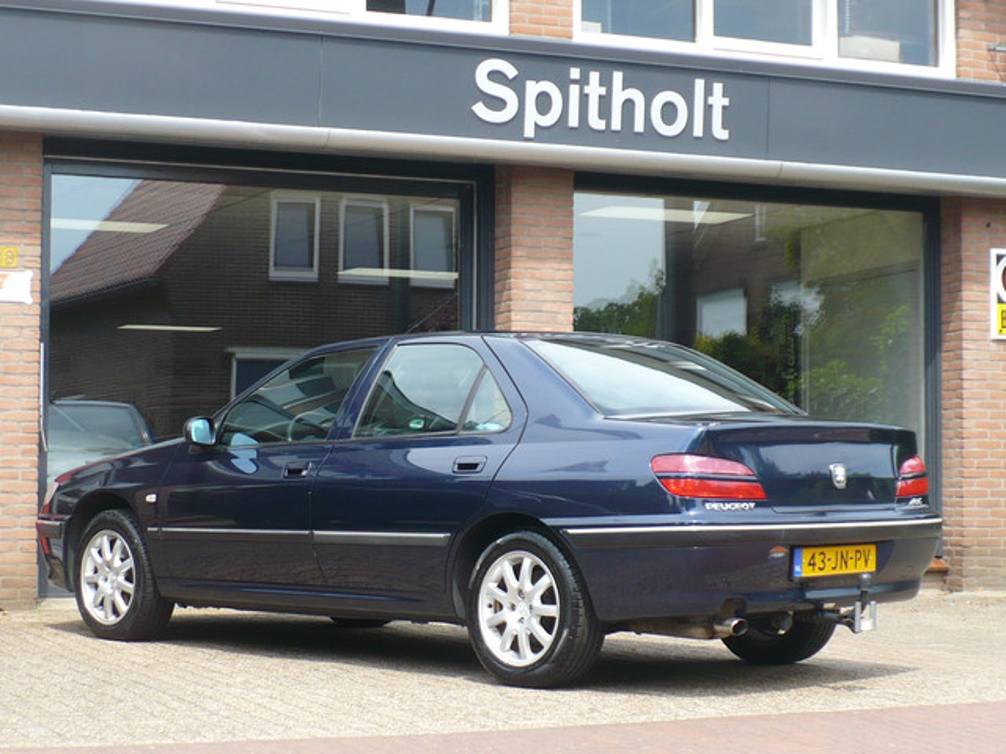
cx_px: 503
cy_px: 377
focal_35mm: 80
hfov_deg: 24.4
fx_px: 2325
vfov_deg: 18.4
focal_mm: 8.9
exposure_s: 1/320
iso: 100
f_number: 3.1
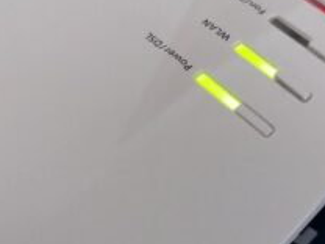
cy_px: 113
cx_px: 155
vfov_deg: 28.0
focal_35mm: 52
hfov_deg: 36.8
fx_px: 488
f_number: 1.8
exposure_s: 1/25
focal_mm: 4.75
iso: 500
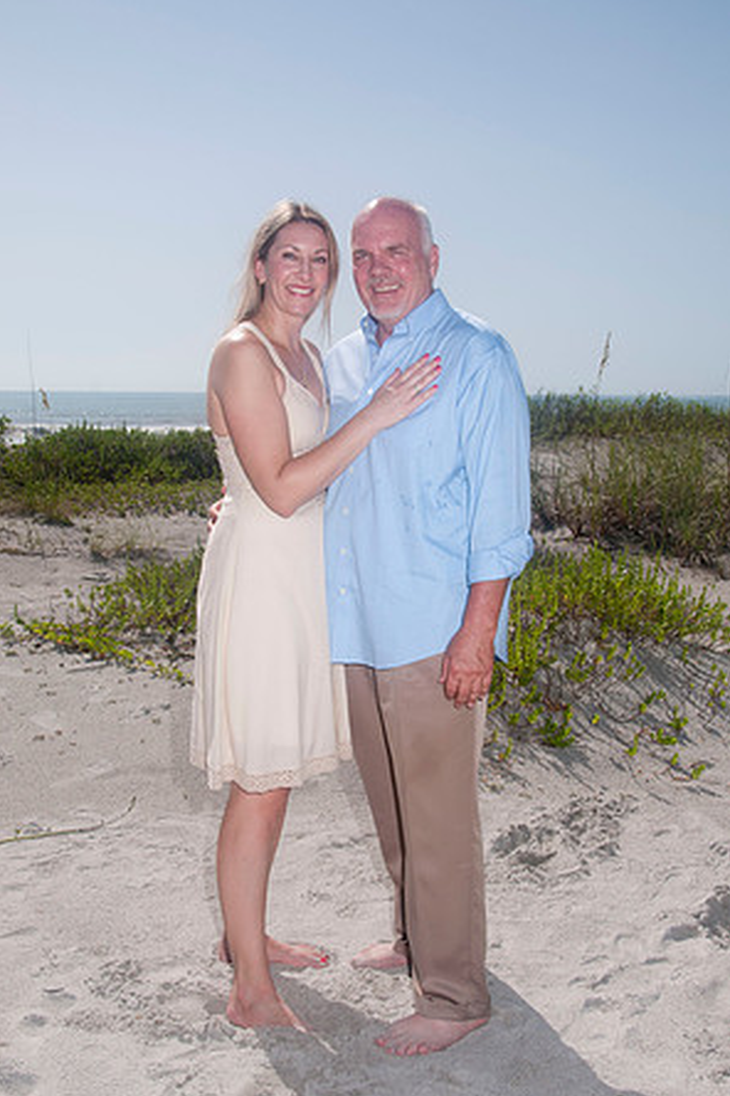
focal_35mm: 41
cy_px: 548
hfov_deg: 32.6
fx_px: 1247
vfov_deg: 47.4
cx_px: 366
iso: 100
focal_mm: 27
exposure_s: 1/250
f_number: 13
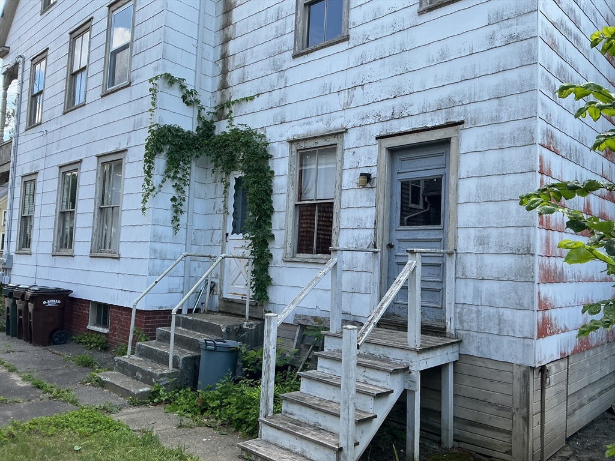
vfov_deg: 48.2
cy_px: 230
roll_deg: -2.0
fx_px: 515
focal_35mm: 29
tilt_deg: +5.8
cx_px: 308
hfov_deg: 61.7
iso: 25
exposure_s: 1/318
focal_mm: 3
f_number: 1.8
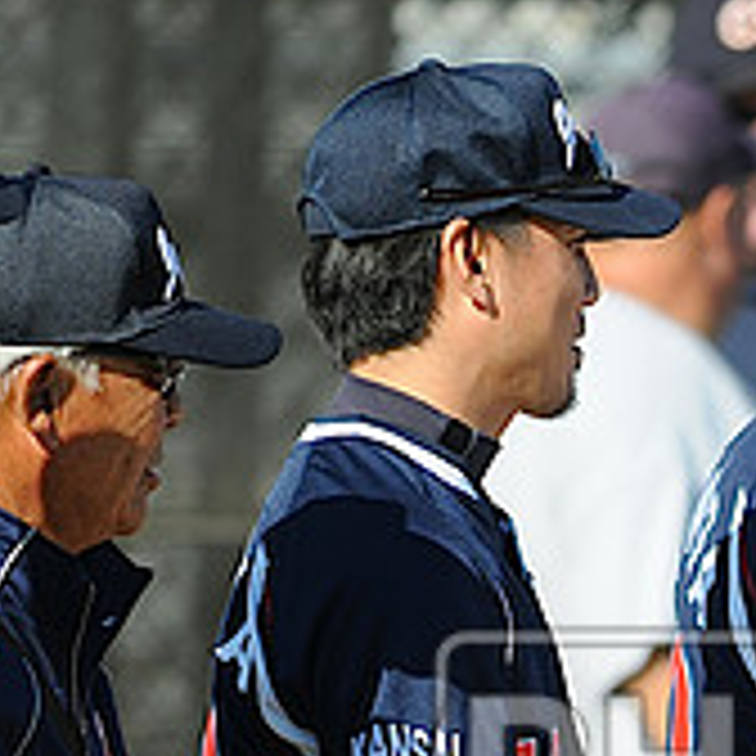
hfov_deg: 1.3
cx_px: 972
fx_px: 32591
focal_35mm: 1319
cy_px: 799
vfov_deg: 1.3
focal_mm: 300
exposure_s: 1/1250
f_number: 4
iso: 200
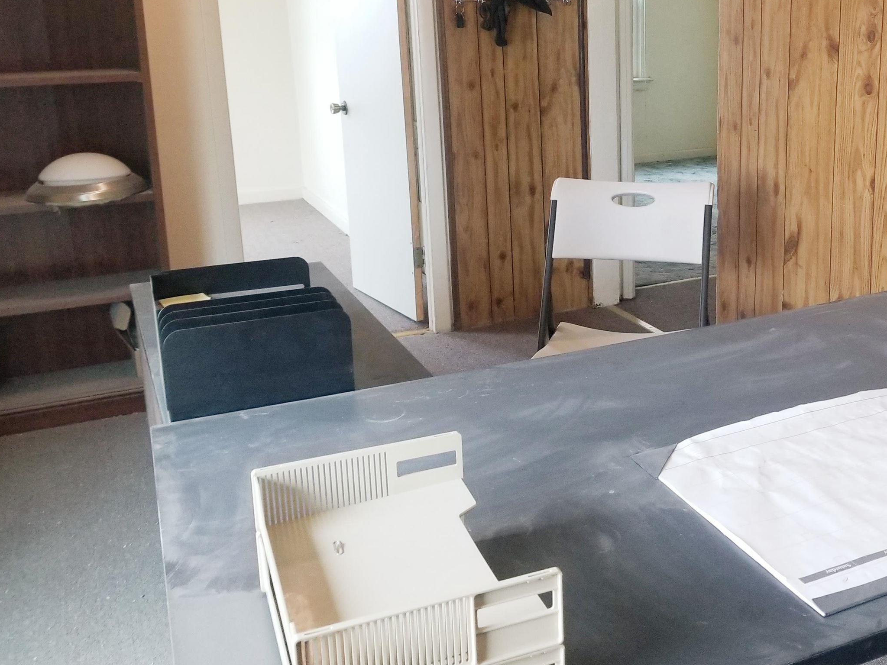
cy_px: 244
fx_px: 999
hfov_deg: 46.8
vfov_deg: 36.6
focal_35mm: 39
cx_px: 621
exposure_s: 1/60
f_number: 1.7
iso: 200
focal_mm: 4.3
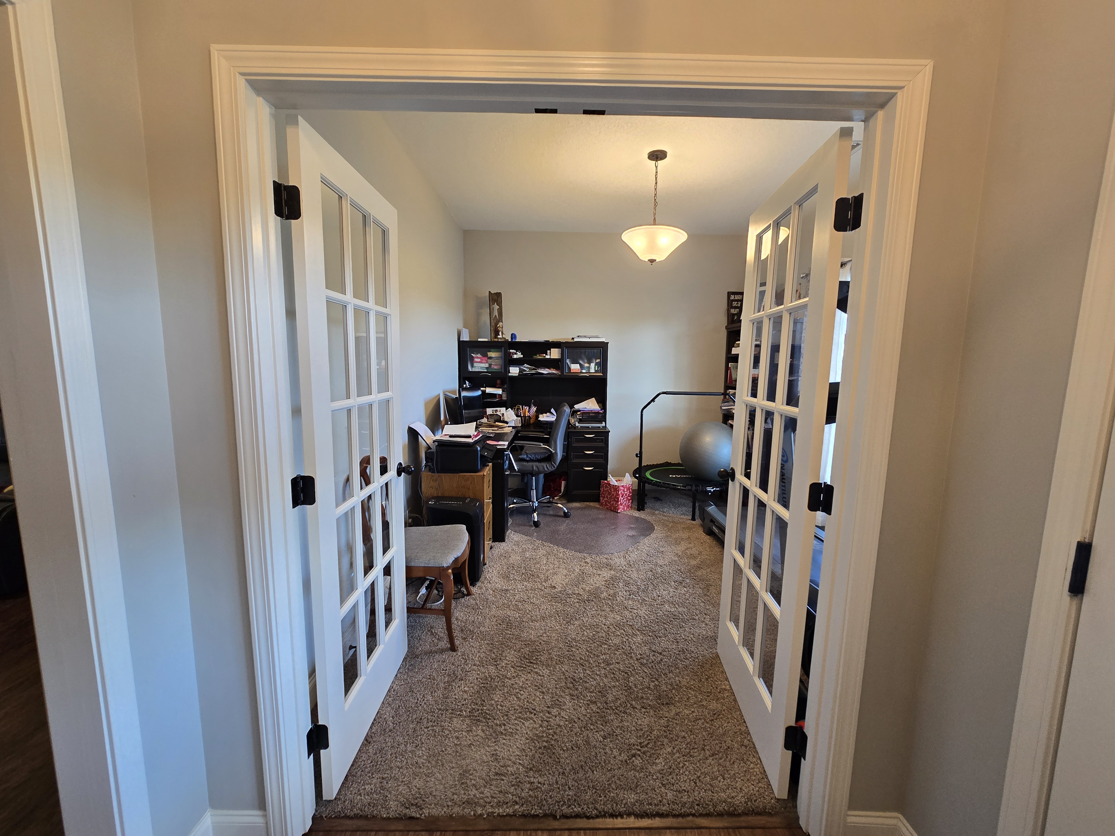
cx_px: 558
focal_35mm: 13
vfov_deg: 89.9
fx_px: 419
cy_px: 418
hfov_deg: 106.2
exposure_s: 1/60
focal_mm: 2.2
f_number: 2.2
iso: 160
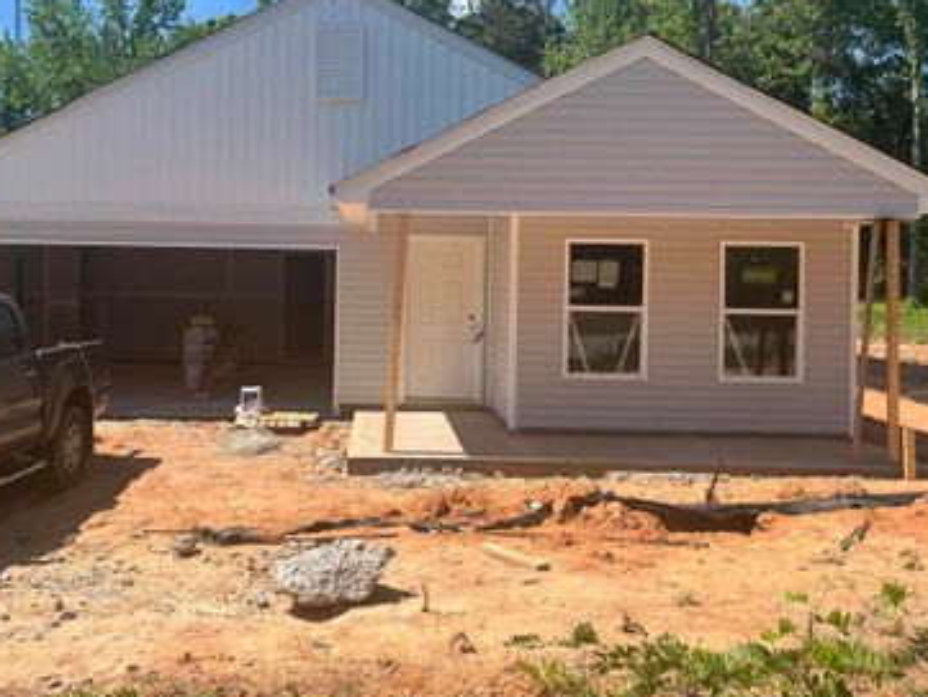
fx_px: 965
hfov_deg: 51.0
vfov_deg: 39.6
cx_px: 365
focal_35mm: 36
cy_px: 292
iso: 50
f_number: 1.6
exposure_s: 1/3521
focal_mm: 5.1
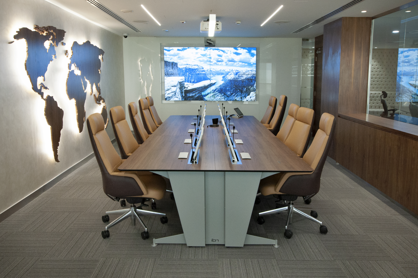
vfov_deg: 43.5
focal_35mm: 30
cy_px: 139
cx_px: 209
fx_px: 348
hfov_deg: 62.0
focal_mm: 20
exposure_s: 1/50
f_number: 10
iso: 2000
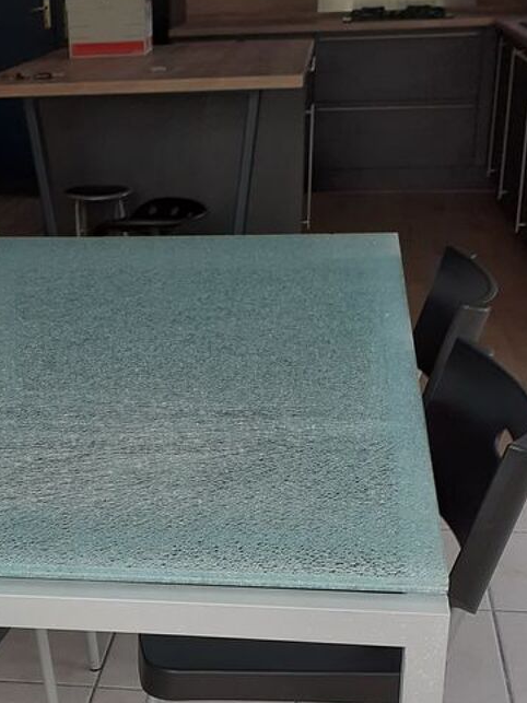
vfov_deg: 33.5
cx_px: 106
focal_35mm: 56
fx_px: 1137
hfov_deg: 25.6
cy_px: 548
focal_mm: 3.6
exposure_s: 1/113
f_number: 1.9
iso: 40
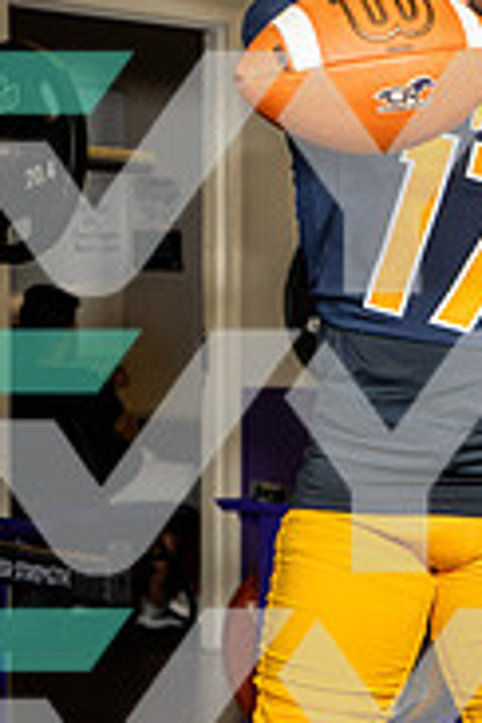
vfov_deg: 14.3
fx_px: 2872
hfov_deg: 9.5
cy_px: 454
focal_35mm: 143
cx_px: 486
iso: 500
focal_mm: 58
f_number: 5.6
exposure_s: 1/250
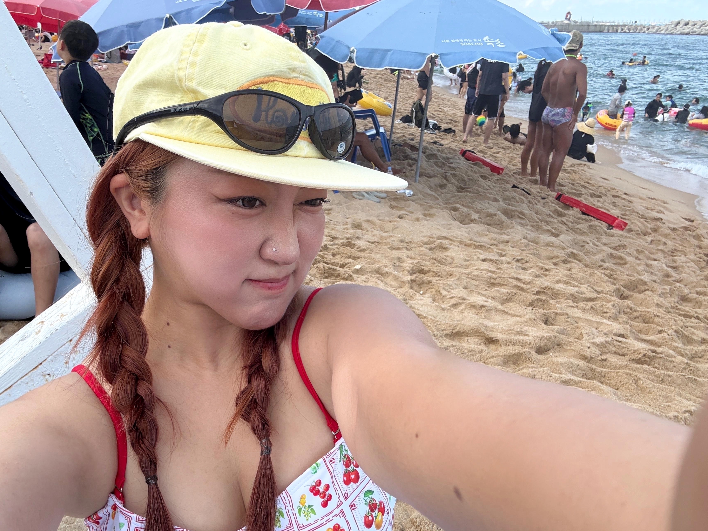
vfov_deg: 51.1
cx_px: 305
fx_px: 552
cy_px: 309
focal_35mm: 27
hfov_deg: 65.0
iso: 25
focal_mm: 2.69
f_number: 1.9
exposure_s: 1/466
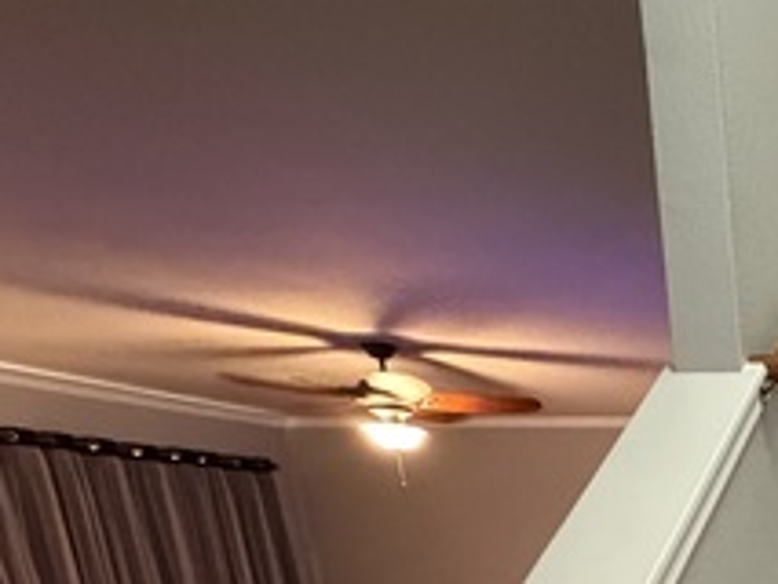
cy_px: 821
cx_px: 1078
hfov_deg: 31.2
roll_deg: +0.3
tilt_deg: -15.4
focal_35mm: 42
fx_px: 944
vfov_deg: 26.9
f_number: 2.2
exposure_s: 1/60
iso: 800
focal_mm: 2.22
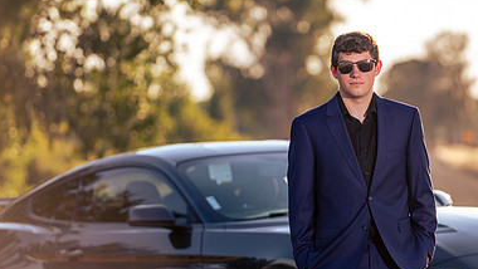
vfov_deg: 4.2
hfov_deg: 7.5
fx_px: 3651
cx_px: 340
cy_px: 168
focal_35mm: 288
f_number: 4
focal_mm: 180
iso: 31
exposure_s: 1/250
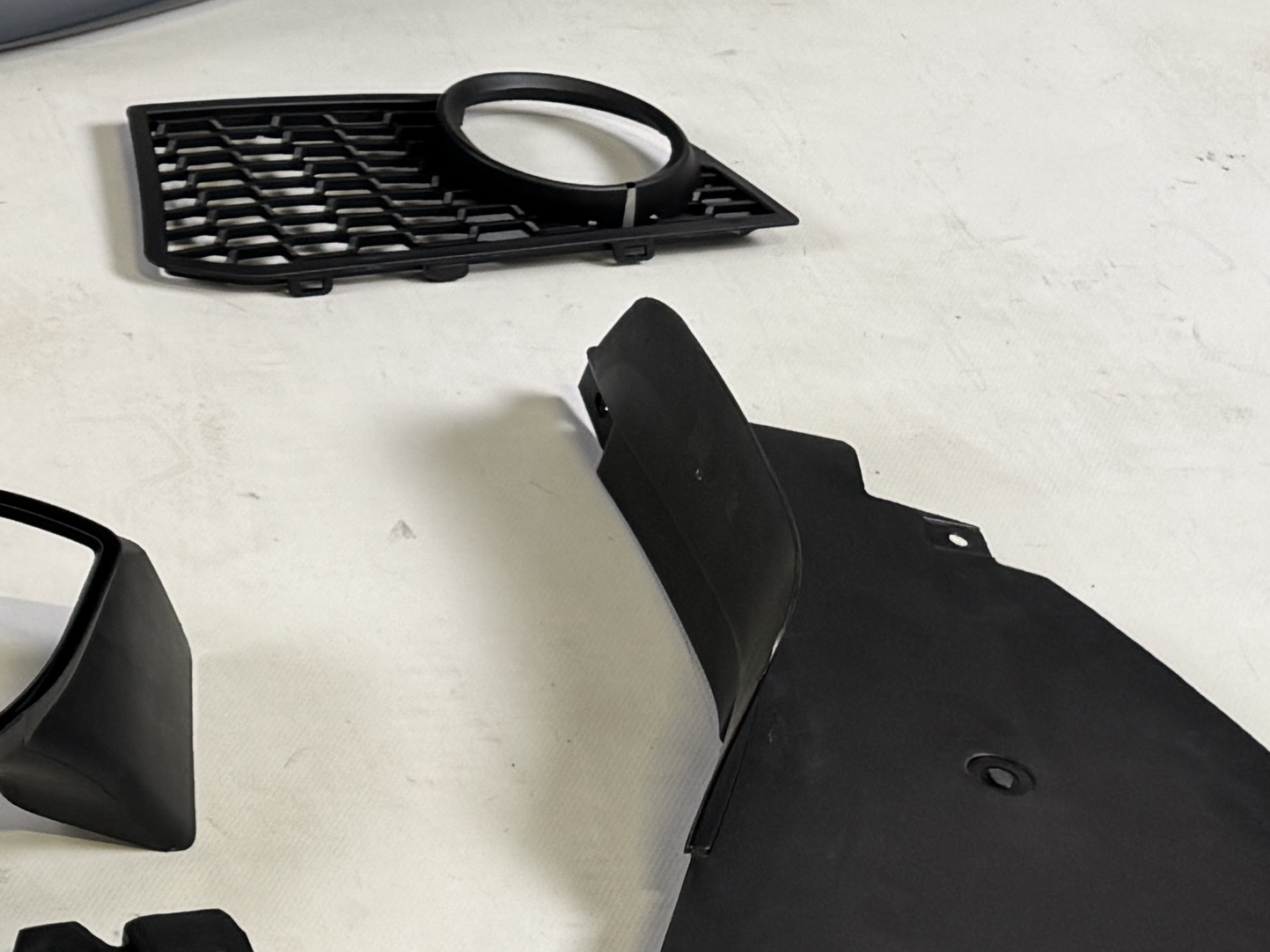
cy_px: 170
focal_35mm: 95
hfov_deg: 16.4
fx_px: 3485
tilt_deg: -36.4
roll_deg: -0.6
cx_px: -1171
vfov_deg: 15.4
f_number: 1.78
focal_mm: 6.76
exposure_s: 1/100
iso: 160
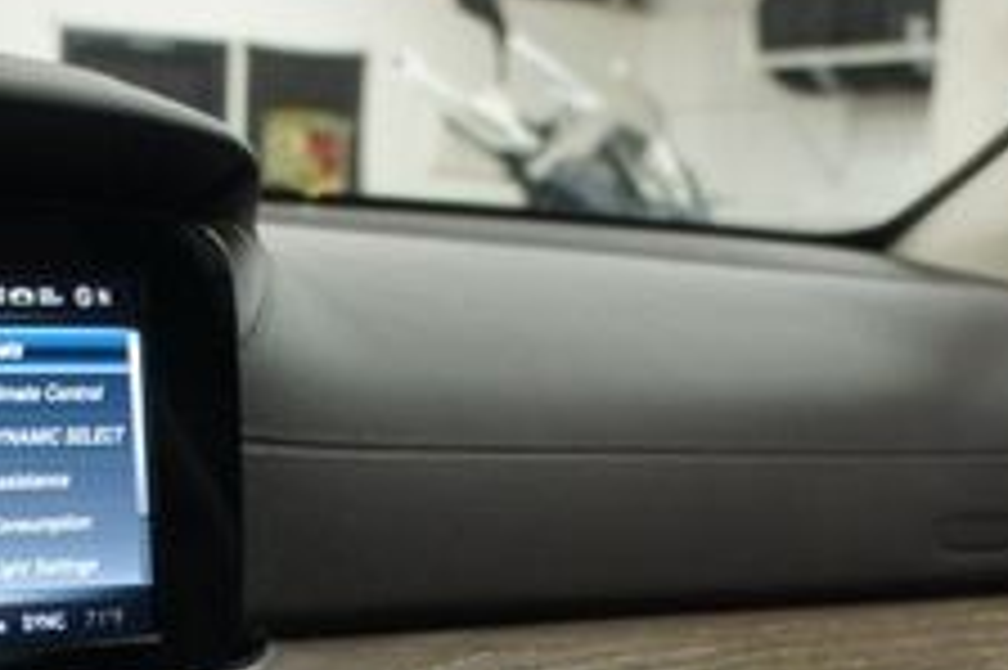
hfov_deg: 26.1
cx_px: 284
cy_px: 895
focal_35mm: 77
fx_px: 2154
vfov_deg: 16.6
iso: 500
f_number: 3.5
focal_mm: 18
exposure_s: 1/30
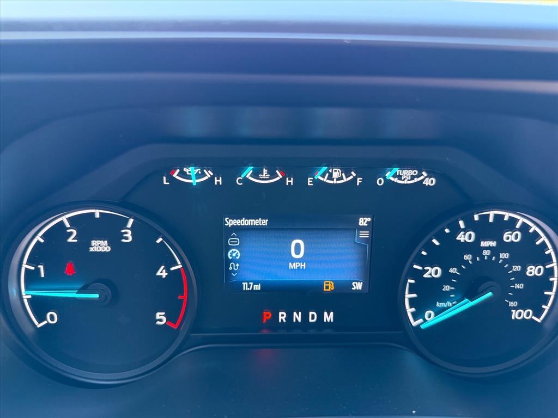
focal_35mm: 24
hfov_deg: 71.6
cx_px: 279
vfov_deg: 56.8
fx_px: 387
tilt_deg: -21.4
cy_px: 209
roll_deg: -1.3
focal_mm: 6.76
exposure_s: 1/60
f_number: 1.78
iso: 320
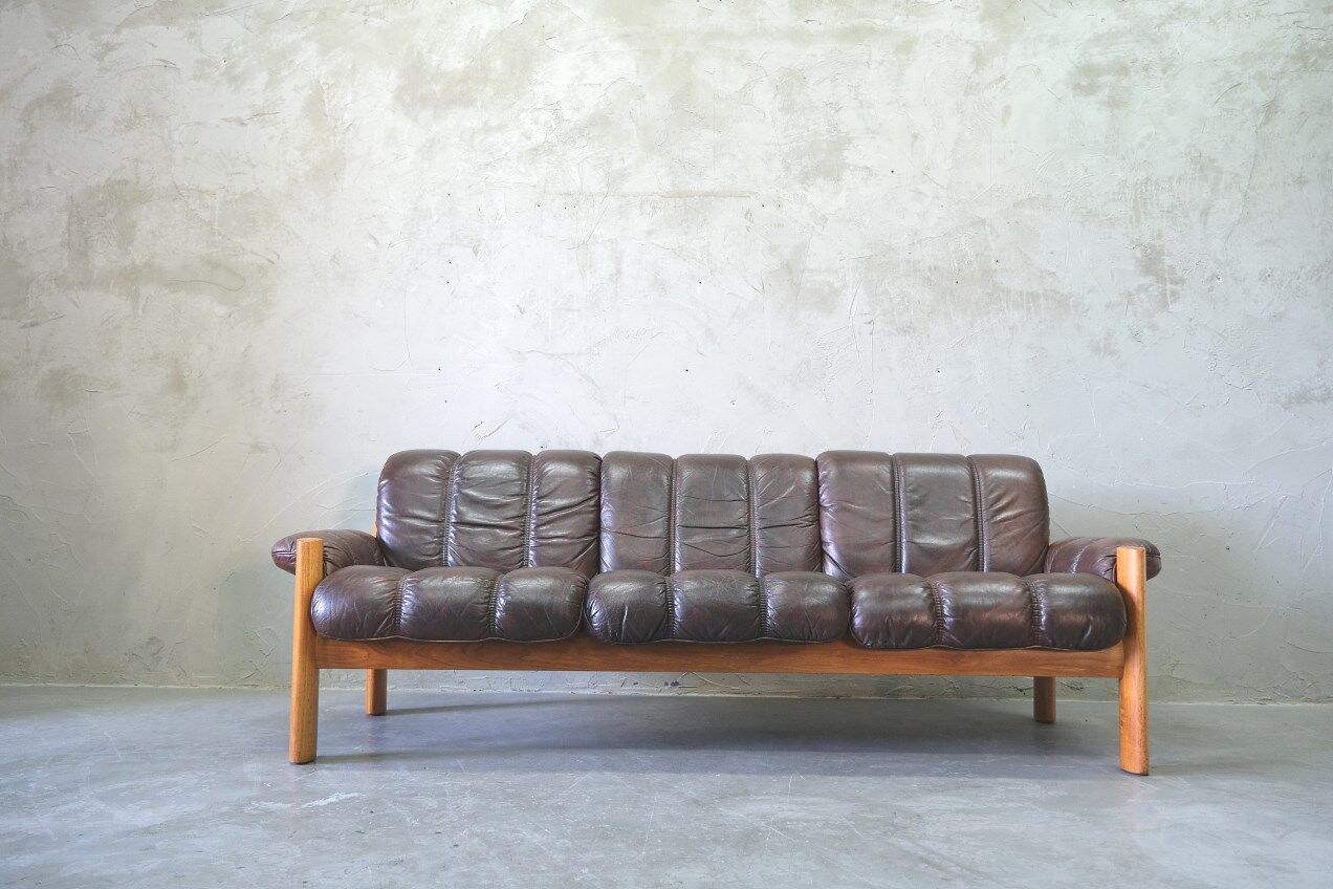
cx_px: 666
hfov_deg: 63.7
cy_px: 444
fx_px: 1074
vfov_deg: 45.0
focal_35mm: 29
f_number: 4
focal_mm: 19.2
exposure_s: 1/27
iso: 1250
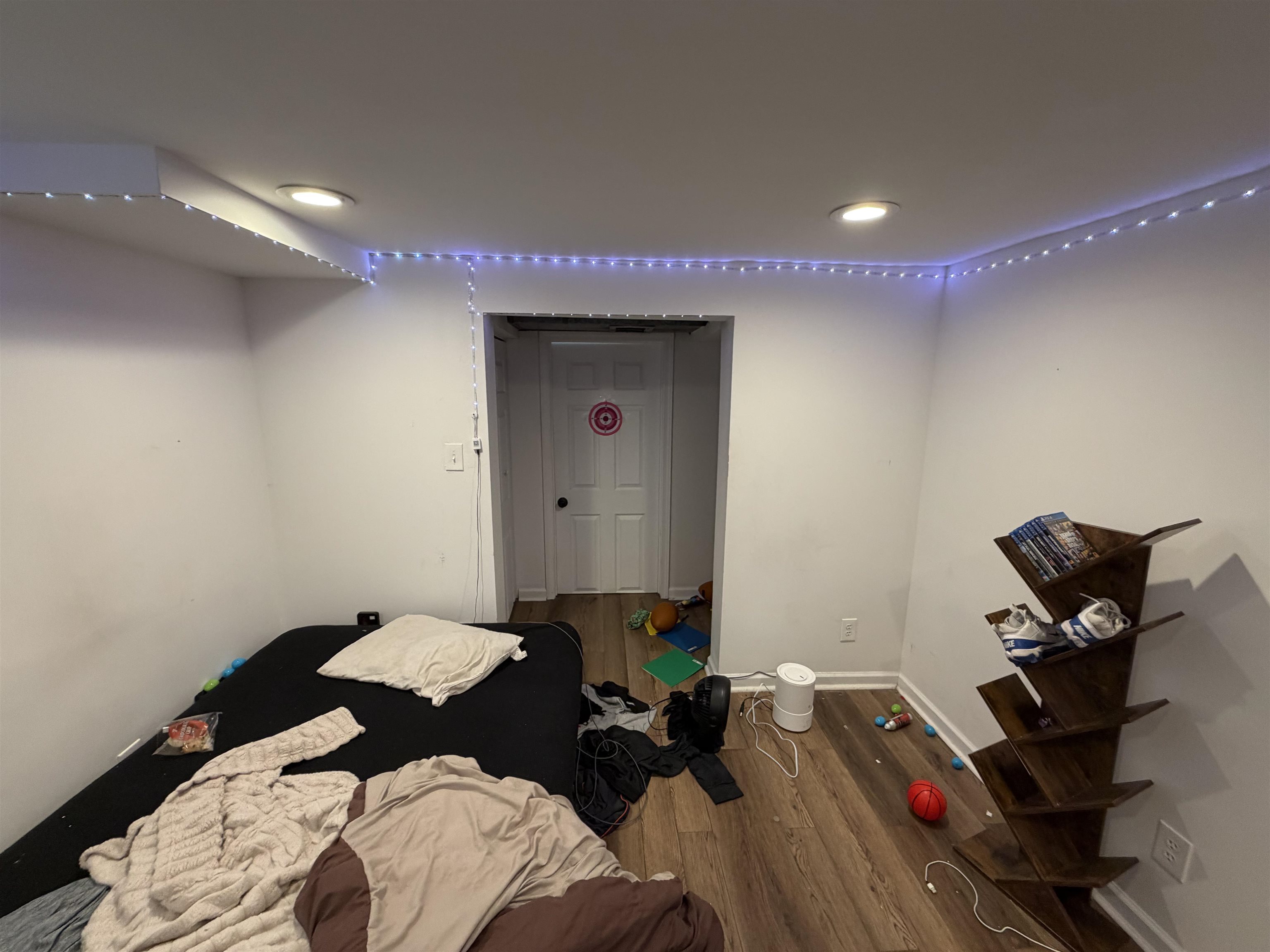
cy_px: 476
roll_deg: -0.7
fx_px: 514
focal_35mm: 14
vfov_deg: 85.7
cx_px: 635
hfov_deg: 102.1
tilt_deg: -10.7
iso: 200
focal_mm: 2.22
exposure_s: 1/60
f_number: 2.2
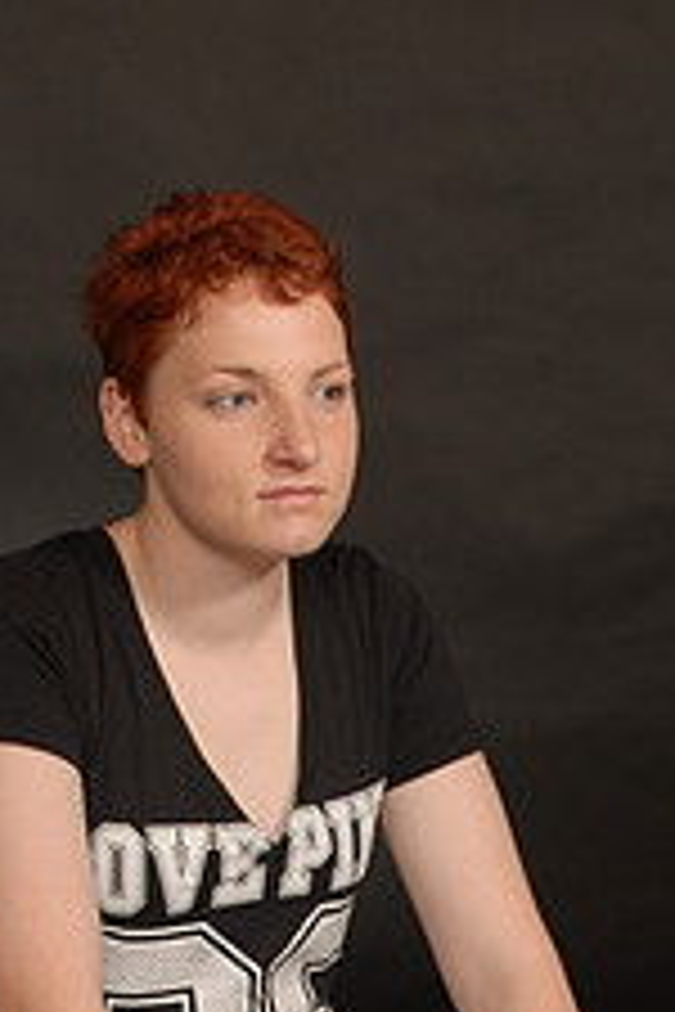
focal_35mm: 124
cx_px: 400
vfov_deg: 15.9
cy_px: 1196
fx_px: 3487
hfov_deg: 11.1
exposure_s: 1/125
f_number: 5.6
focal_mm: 32
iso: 100
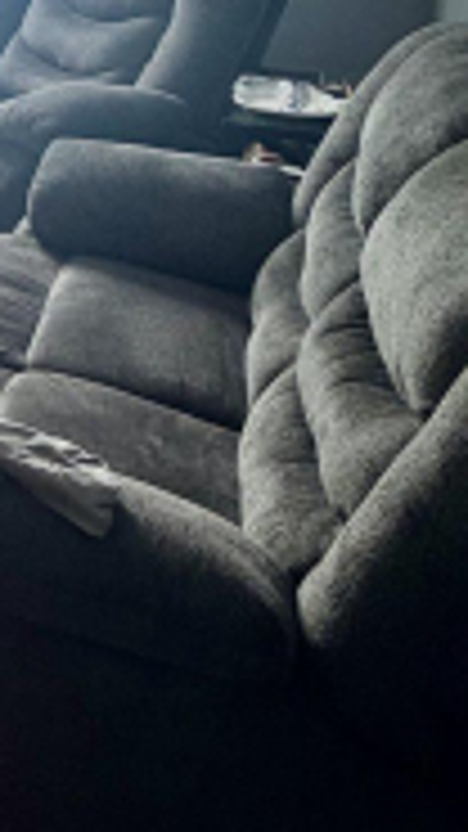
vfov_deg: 33.5
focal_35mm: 55
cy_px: -61
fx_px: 1214
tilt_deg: -8.7
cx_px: -536
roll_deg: +1.6
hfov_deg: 15.8
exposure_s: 1/120
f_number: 2.2
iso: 100
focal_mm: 2.22
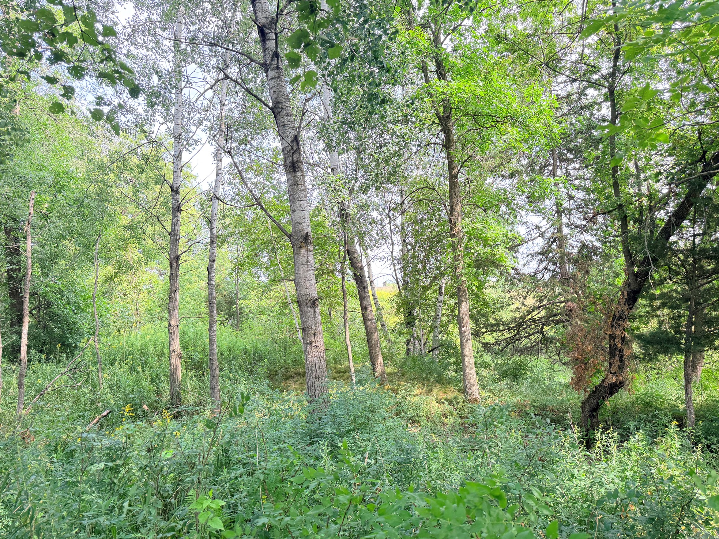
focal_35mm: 25
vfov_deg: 54.9
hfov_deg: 69.4
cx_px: 364
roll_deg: +2.7
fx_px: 519
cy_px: 274
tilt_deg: +2.6
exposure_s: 1/187
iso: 100
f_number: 1.78
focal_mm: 6.76
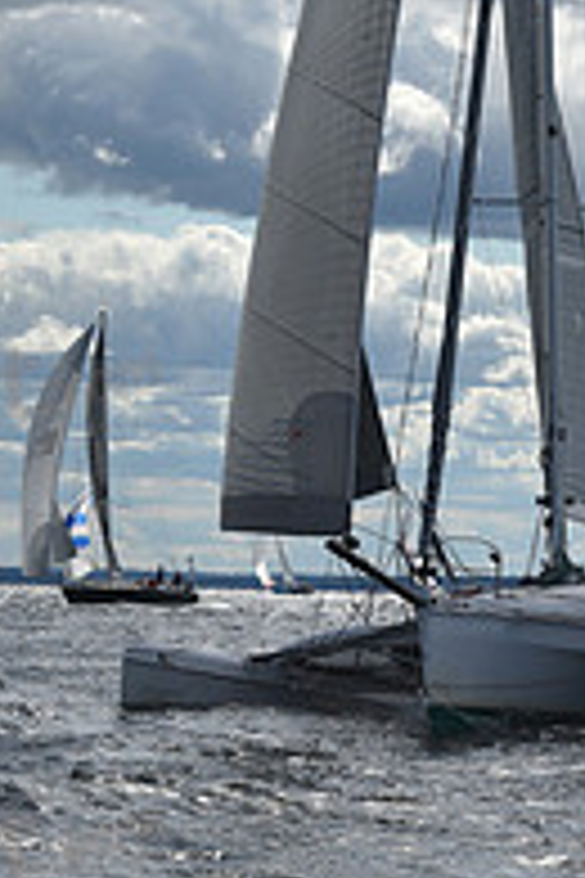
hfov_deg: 5.6
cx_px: 394
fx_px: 5947
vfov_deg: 8.4
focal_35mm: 244
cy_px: 140
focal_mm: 82
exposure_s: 1/1000
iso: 250
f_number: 11
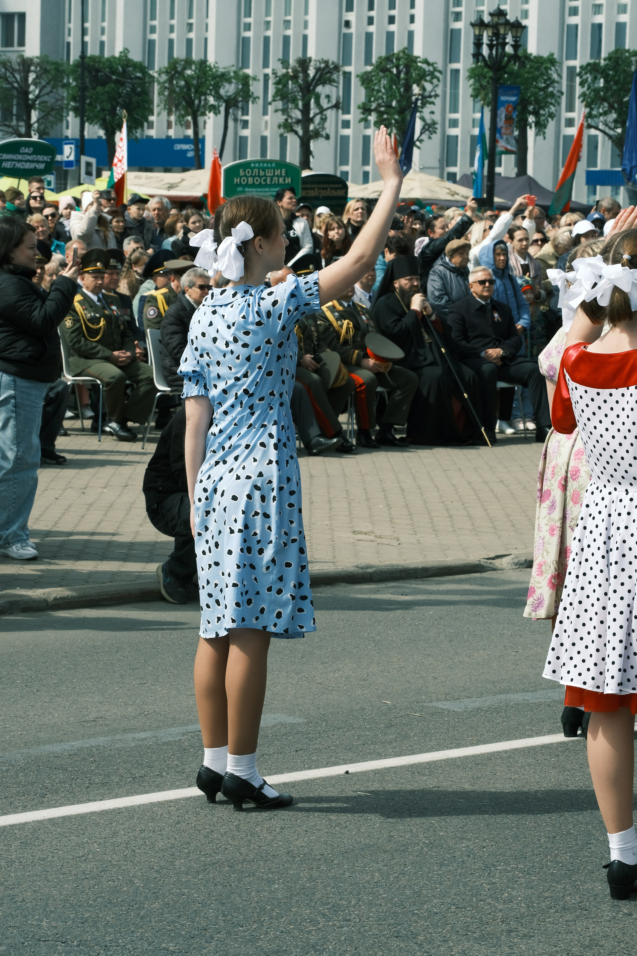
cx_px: 318
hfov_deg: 13.0
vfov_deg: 19.5
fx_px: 2787
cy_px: 478
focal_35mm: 105
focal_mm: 70
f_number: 10
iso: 200
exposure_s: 1/200
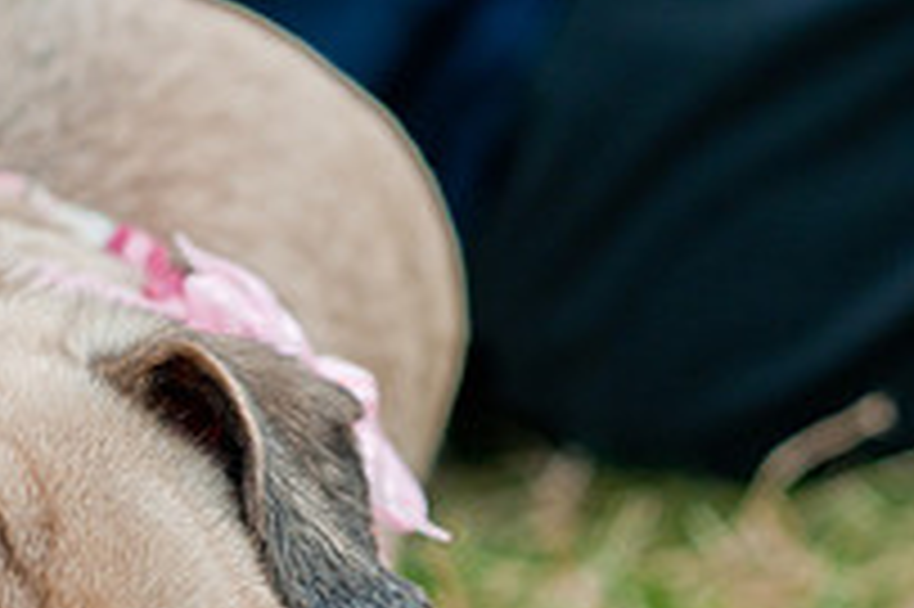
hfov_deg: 12.4
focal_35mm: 166
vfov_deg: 8.2
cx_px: 290
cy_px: 468
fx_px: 4211
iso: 200
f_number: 3.2
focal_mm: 50
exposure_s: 1/1250
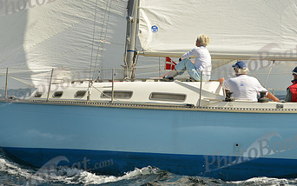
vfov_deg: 10.8
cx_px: 159
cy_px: 28
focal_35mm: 121
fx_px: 980
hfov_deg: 17.2
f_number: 8
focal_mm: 70
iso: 320
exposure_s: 1/1600
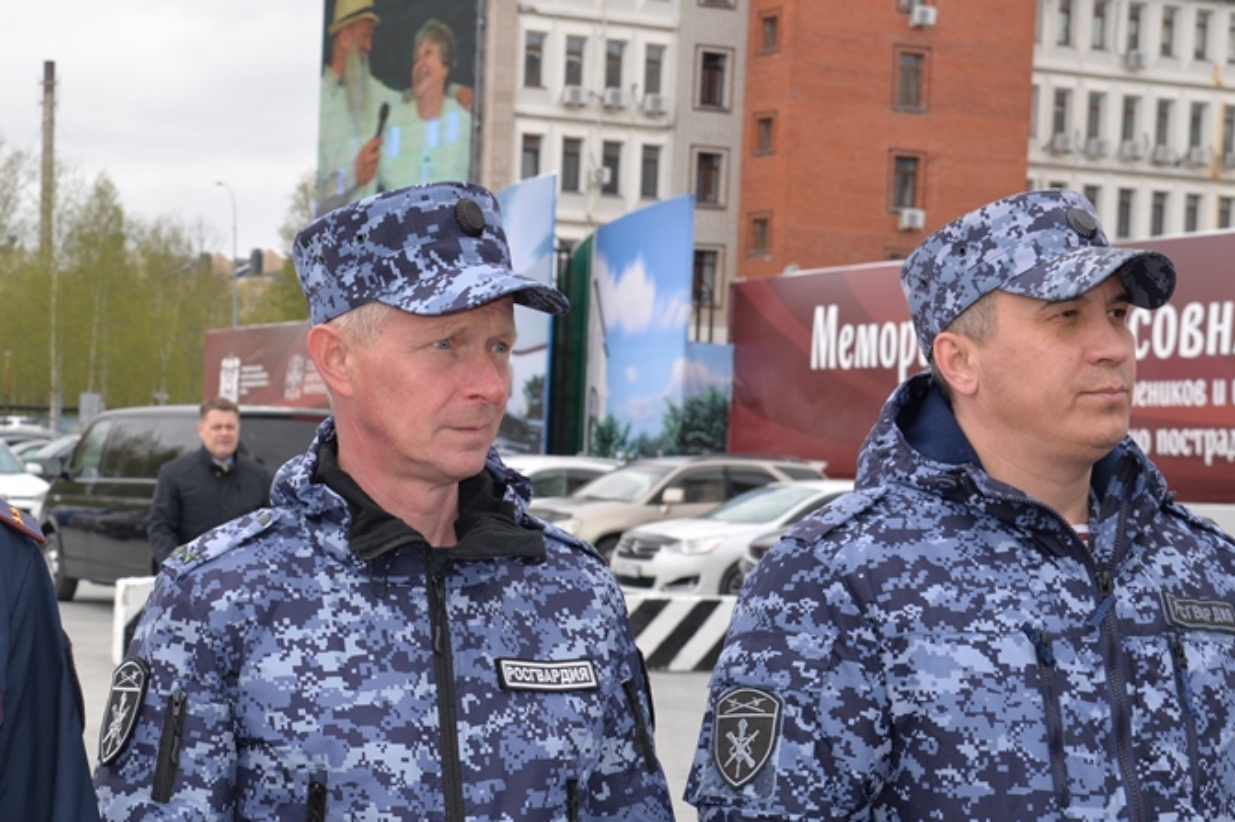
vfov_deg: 20.0
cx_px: 331
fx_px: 2332
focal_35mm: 68
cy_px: 447
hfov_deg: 29.3
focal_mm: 38
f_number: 6.3
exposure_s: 1/200
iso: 100
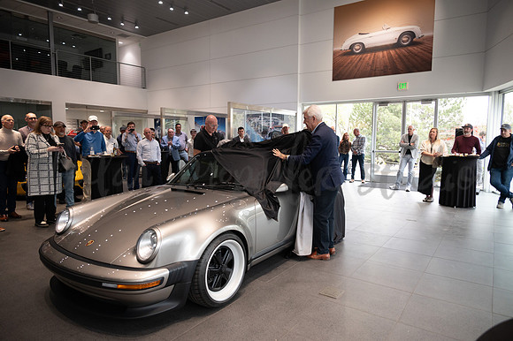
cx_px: 256
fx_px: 342
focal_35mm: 24
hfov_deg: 73.8
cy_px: 170
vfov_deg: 53.1
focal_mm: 24
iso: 1600
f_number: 4
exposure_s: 1/80
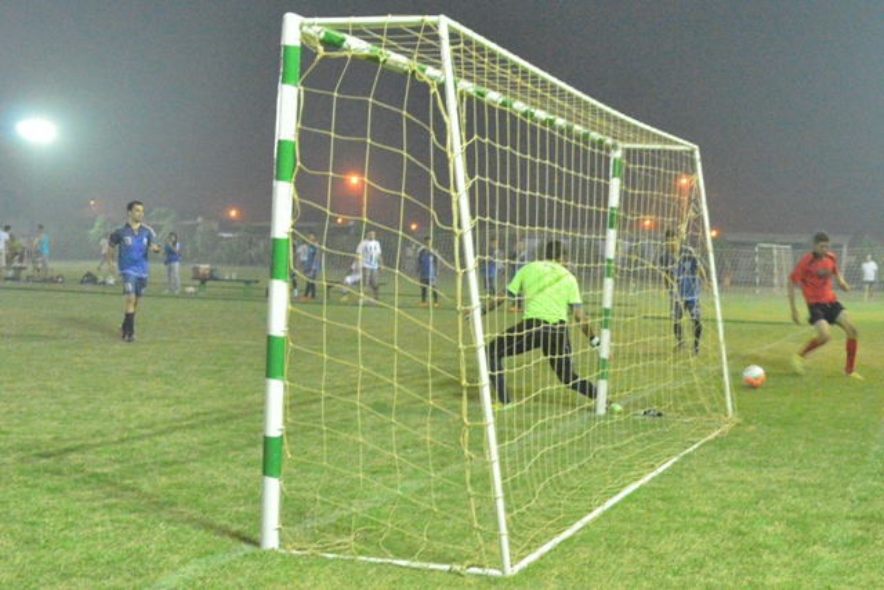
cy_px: 295
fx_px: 737
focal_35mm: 30
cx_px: 442
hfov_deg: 61.9
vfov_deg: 43.6
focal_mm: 20
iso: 6400
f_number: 5
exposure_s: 1/80
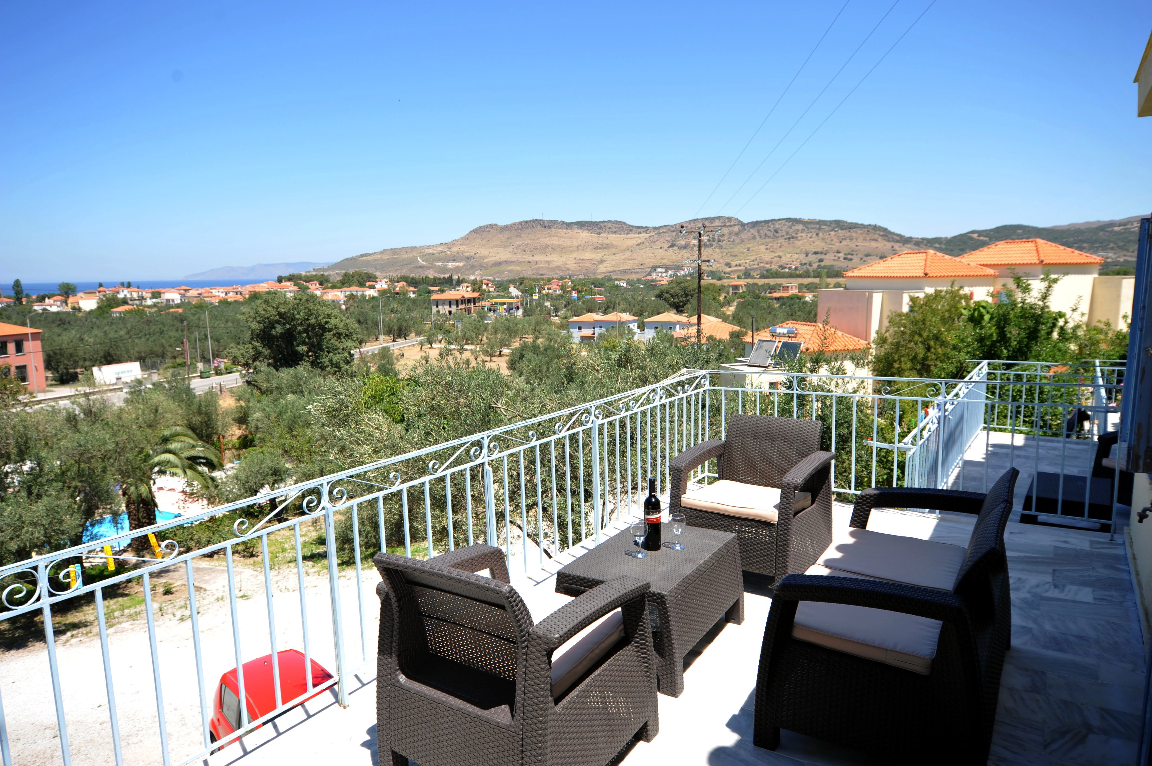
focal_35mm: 24
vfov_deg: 53.1
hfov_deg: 73.8
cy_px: 383
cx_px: 576
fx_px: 767
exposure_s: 1/400
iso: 250
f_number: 7.1
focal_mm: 24
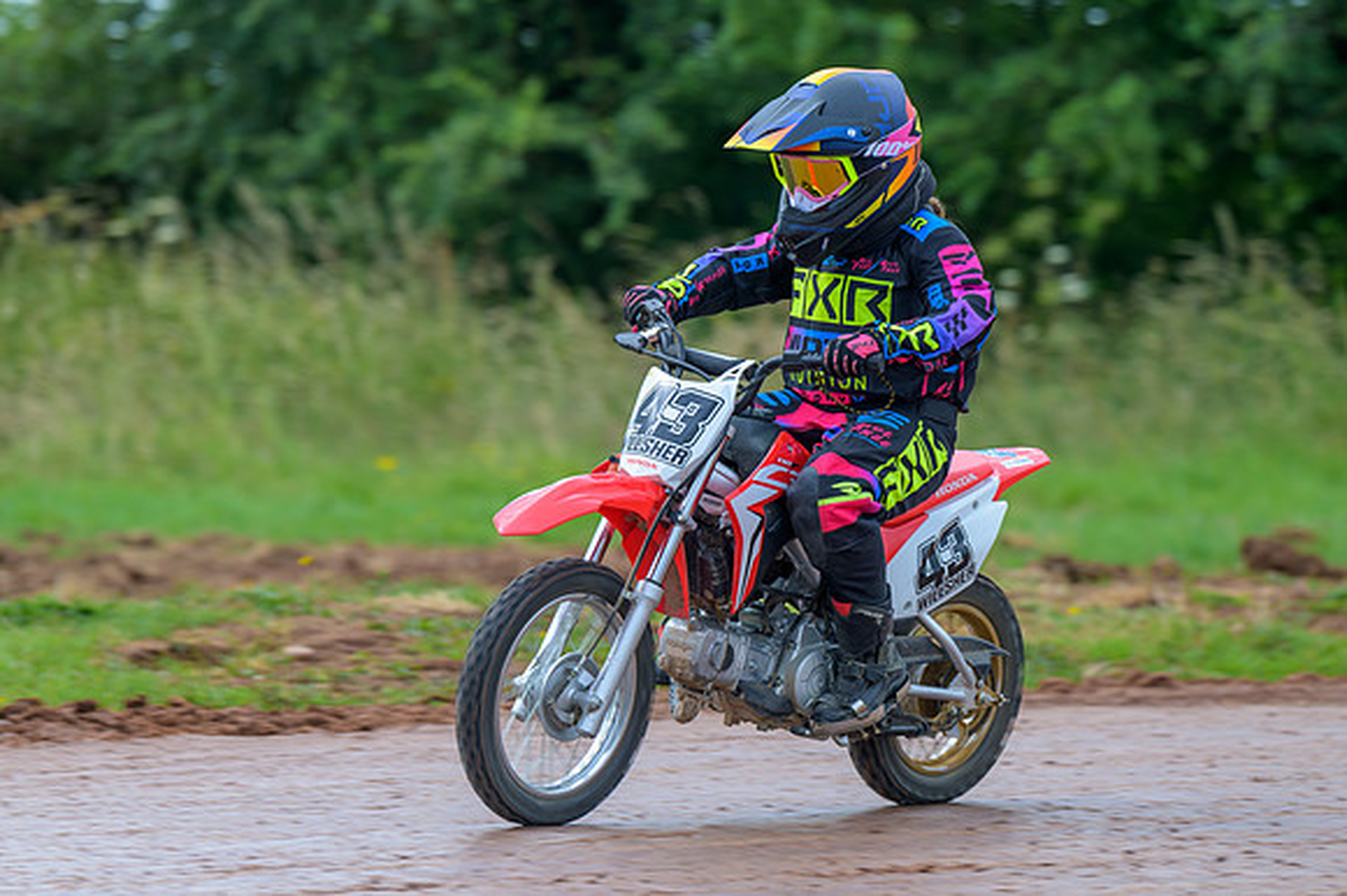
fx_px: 11218
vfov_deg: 4.6
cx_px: 674
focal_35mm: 300
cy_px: 448
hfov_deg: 6.9
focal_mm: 200
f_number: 4
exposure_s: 1/320
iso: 100
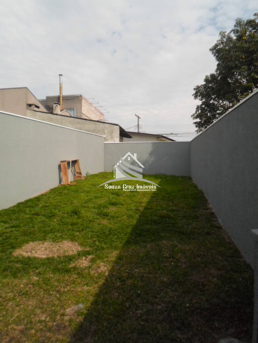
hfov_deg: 54.9
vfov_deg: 69.4
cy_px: 172
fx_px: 248
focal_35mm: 25
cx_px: 129
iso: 240
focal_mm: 4.5
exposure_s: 1/500
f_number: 9.2
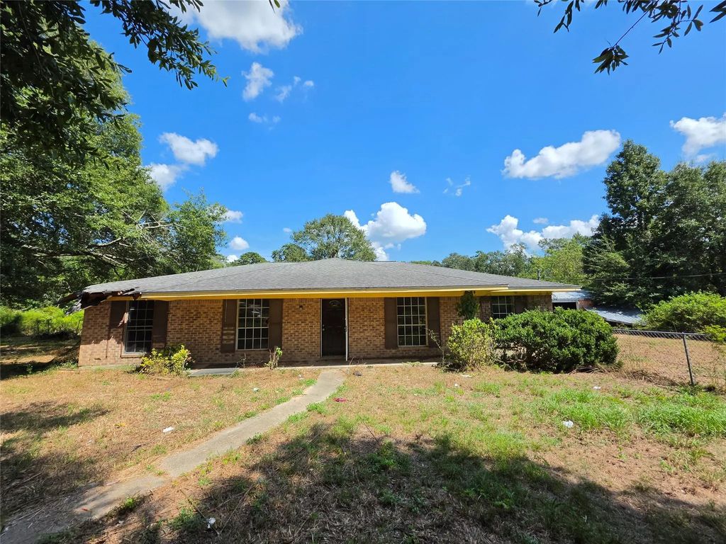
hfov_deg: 106.2
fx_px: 273
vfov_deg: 89.9
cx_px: 363
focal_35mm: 13
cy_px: 272
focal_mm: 2.2
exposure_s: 1/1493
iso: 32
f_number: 1.9
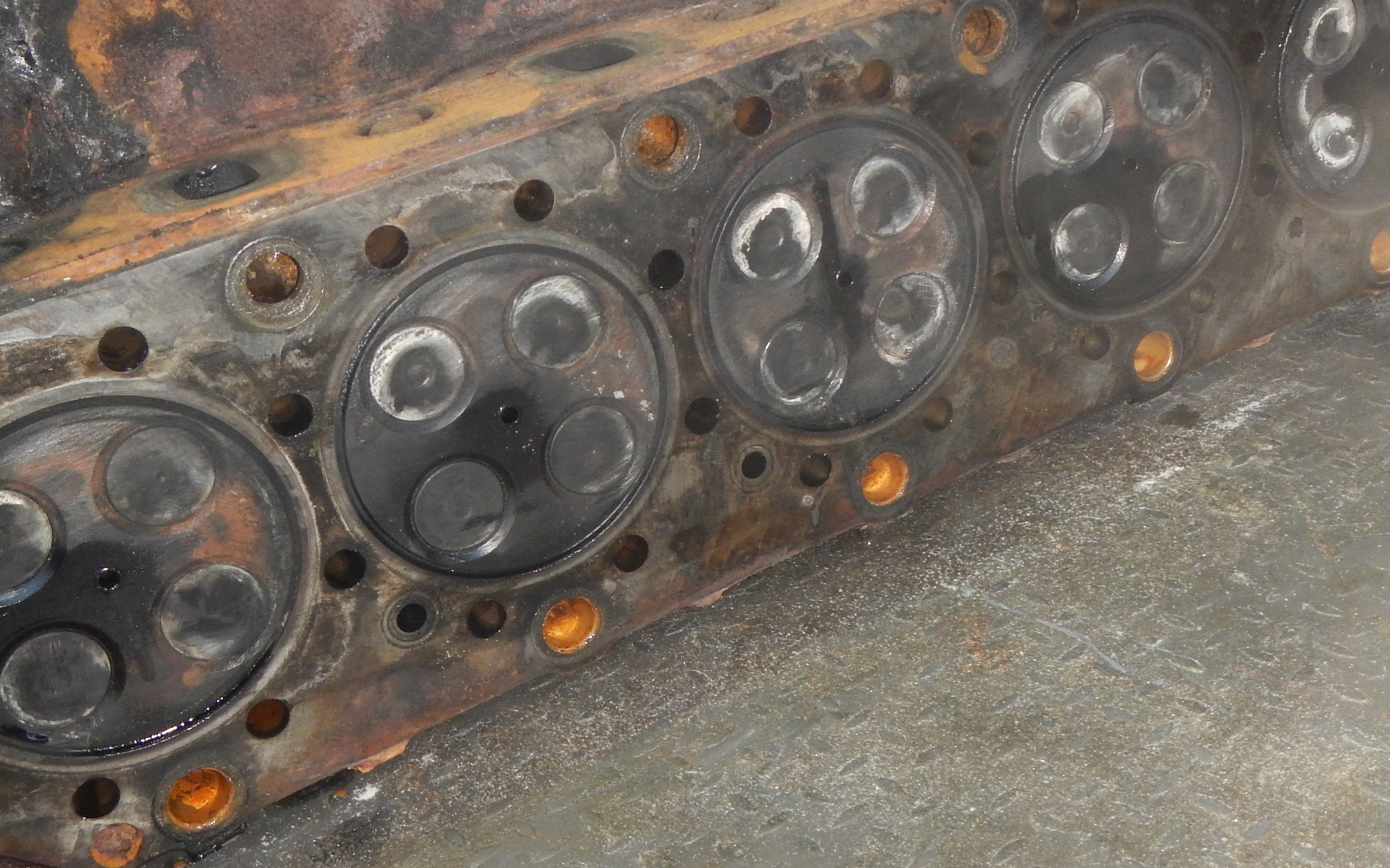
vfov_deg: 28.0
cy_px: 398
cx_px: 827
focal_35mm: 46
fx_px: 1743
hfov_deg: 43.3
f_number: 3.9
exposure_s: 1/30
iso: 250
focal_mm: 5
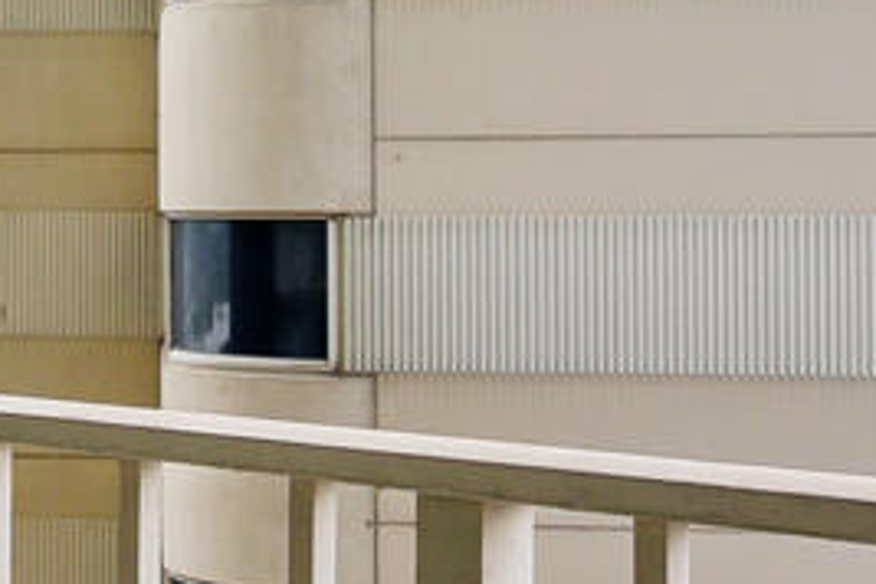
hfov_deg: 18.7
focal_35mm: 97
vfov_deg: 14.1
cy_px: 184
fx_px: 2360
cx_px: -410
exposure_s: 1/250
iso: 200
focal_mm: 16
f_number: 8
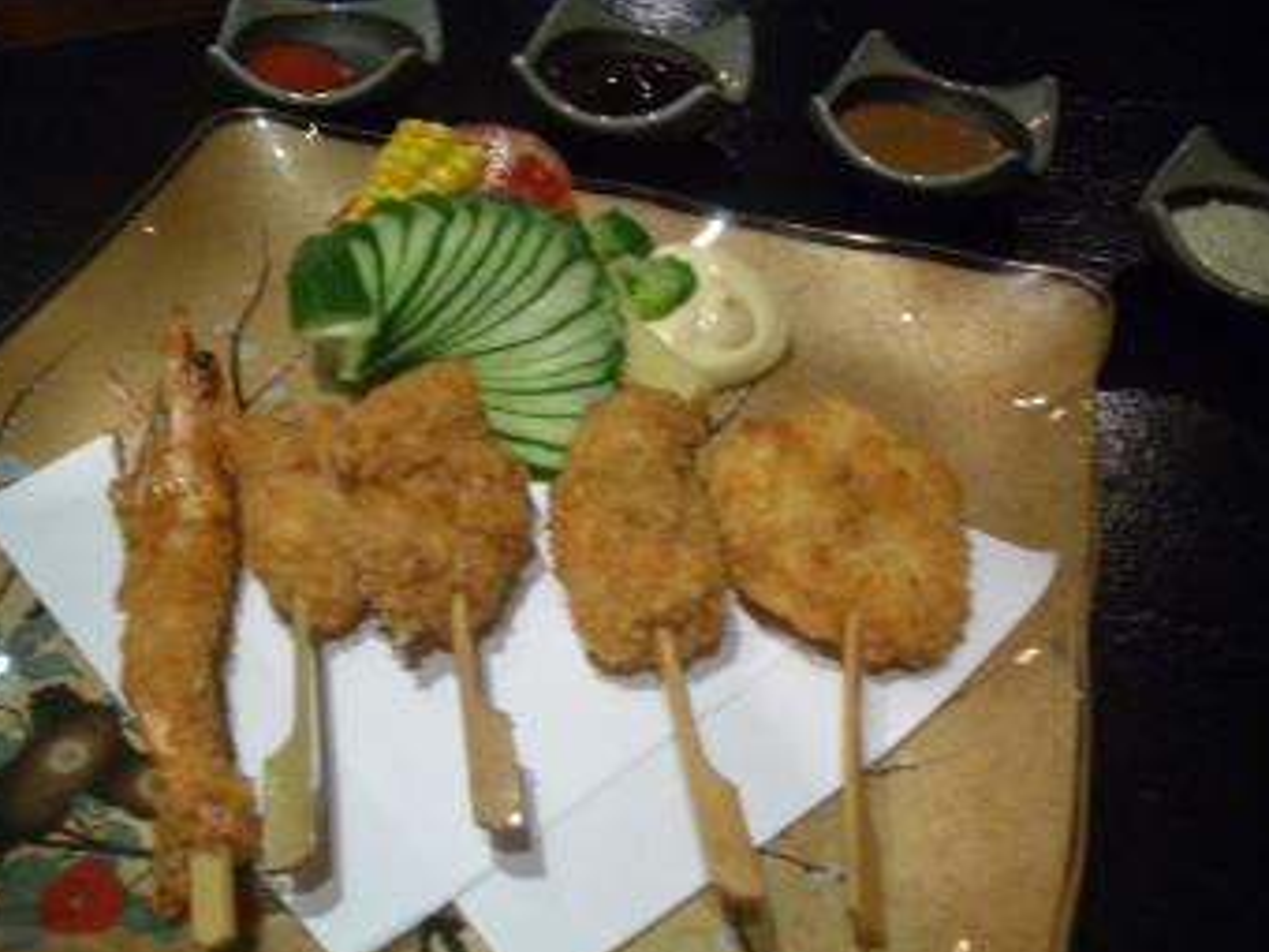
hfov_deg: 51.4
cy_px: 485
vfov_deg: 39.7
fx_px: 1320
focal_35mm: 36
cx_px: 627
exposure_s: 1/10
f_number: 2.6
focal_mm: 5.8
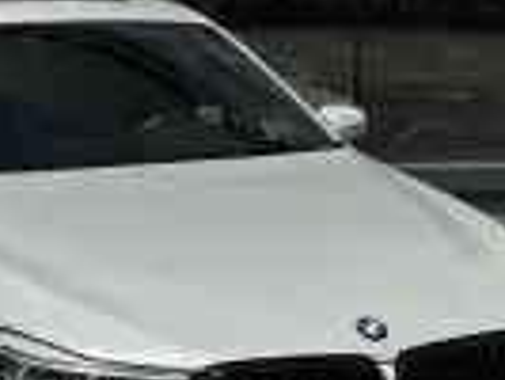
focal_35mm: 130
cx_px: 129
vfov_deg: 11.4
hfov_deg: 15.1
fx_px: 1898
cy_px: 251
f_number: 1.78
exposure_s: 1/20000
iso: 50
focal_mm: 6.76
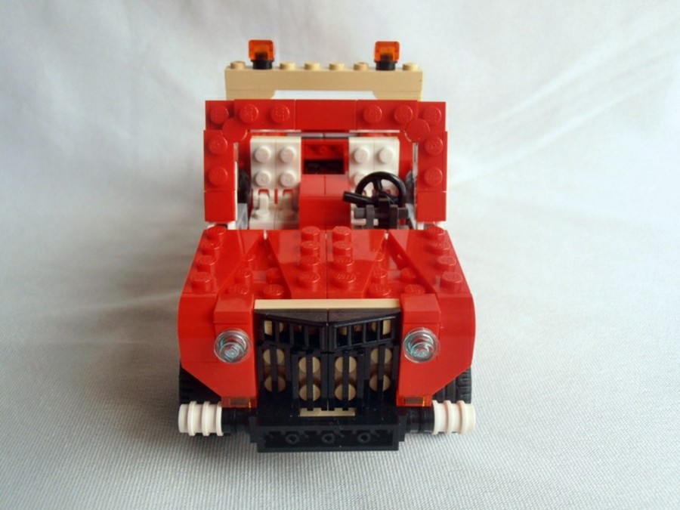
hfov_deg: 50.1
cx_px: 340
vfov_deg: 38.7
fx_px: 727
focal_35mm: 37
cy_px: 255
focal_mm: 6.61
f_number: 3.9
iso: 80
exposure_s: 1/40
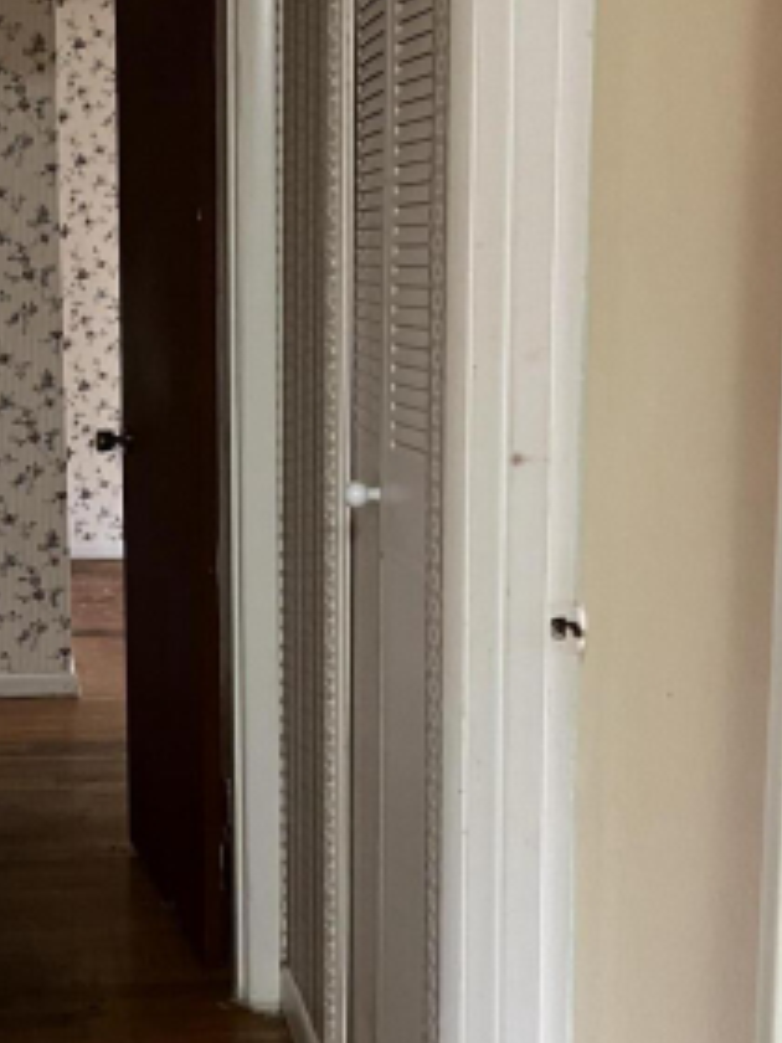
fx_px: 1867
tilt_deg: -8.3
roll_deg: +0.4
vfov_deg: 31.2
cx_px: 108
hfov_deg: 23.2
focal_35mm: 62
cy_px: 542
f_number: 1.6
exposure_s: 1/40
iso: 500
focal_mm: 5.1
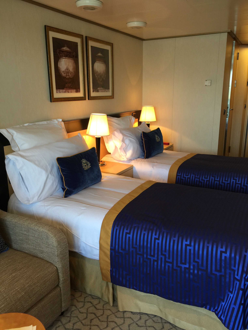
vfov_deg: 61.7
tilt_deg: -14.6
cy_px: 165
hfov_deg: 48.2
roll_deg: +1.1
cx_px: 124
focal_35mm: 29
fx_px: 277
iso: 32
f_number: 2.2
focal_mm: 4.15
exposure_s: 1/15
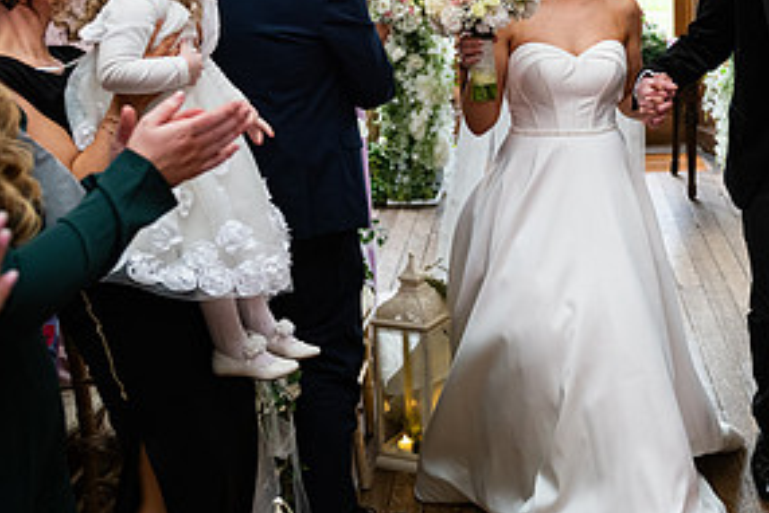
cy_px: 93
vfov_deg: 20.7
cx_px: 624
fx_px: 1389
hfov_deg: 30.2
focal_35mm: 65
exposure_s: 1/160
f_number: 3.5
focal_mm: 32
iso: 1000
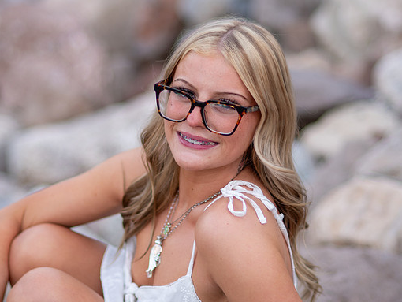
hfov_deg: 13.8
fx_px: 1661
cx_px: 186
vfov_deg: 10.4
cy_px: 148
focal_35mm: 143
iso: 200
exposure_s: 1/1000
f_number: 1.8
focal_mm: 85
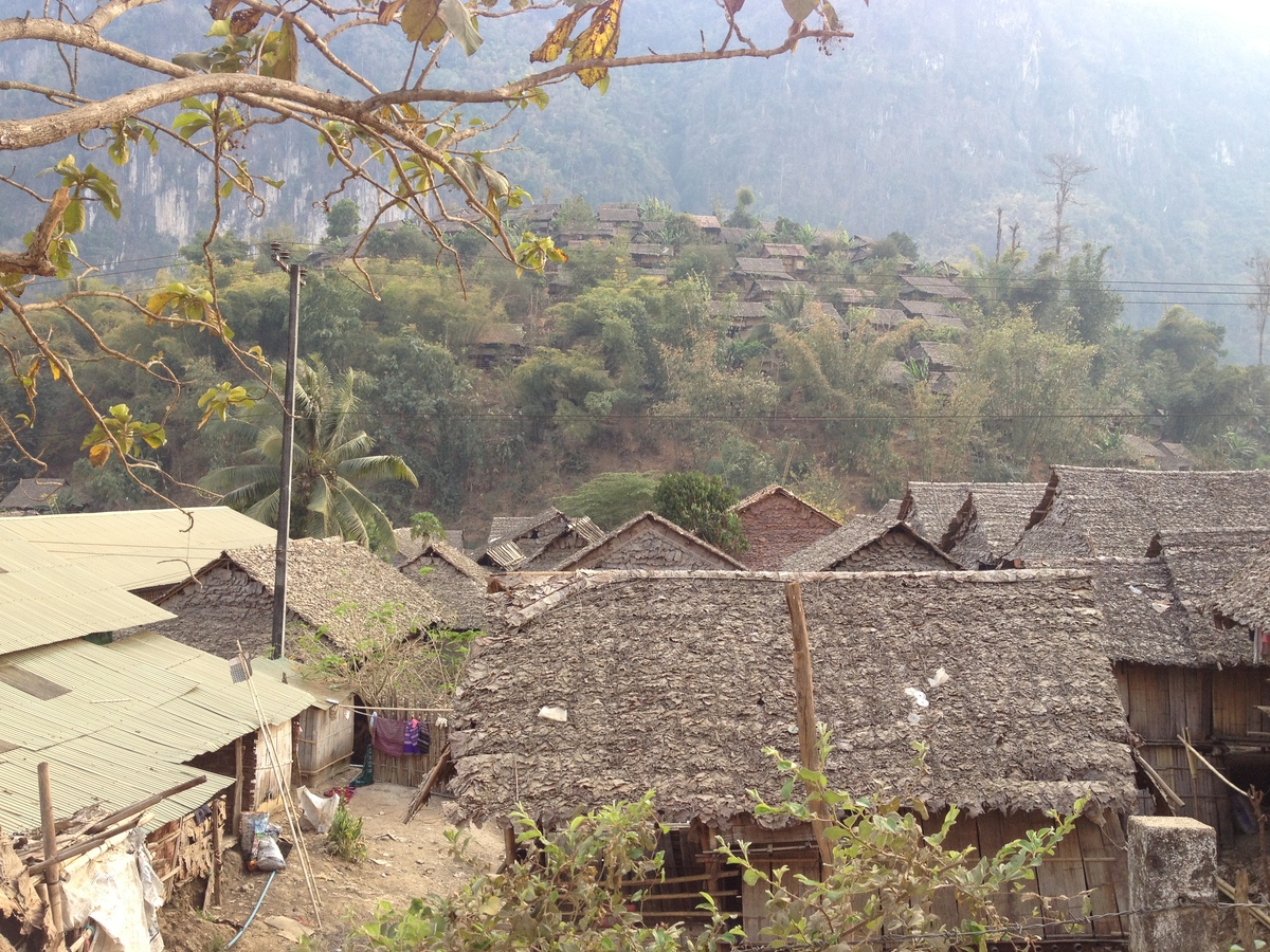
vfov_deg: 40.7
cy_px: 476
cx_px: 635
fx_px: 1284
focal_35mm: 35
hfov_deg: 52.6
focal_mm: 4.28
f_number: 2.4
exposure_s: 1/152
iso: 50
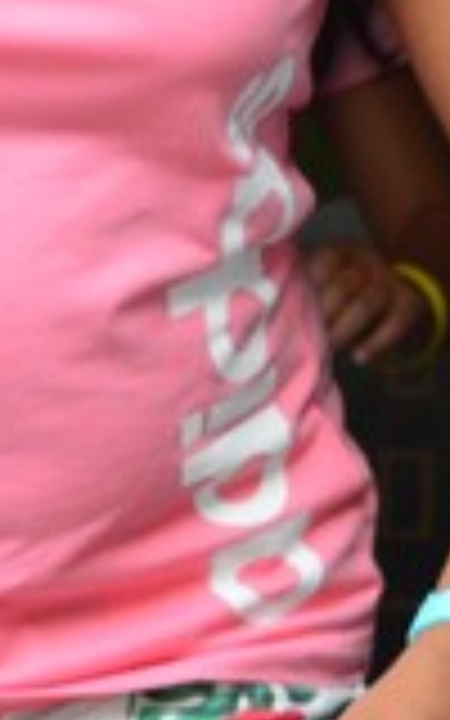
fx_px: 10542
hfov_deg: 2.4
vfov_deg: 3.9
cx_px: 986
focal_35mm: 537
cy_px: 38
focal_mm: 55
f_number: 5.6
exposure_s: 1/60
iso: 800
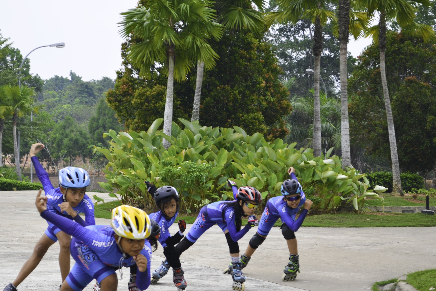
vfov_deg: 12.1
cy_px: 180
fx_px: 1365
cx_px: 174
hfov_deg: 18.1
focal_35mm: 113
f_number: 5.6
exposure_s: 1/125
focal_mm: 55
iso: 140
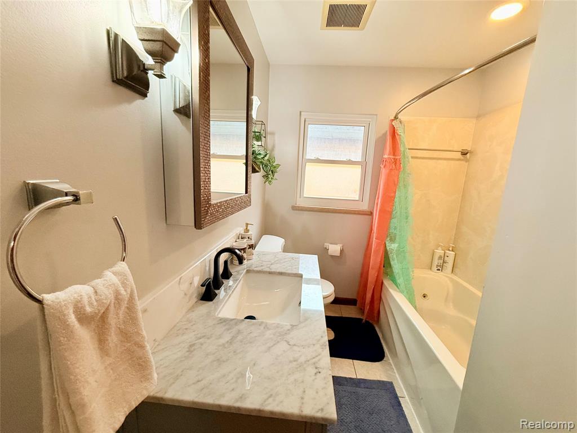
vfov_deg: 85.7
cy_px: 216
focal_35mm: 14
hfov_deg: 102.1
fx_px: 233
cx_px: 288
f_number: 2.2
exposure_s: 1/120
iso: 320
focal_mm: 2.22
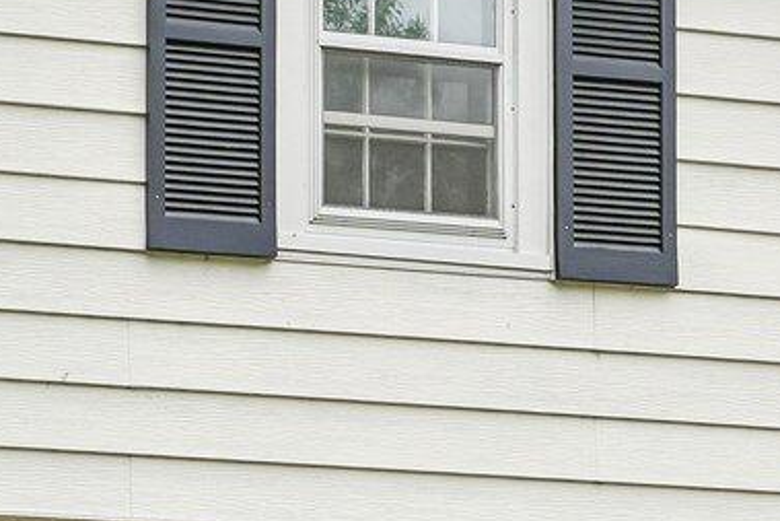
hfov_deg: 12.7
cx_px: 315
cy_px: 518
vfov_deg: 8.4
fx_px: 3511
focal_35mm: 162
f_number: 6.3
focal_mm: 30
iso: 100
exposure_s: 1/125
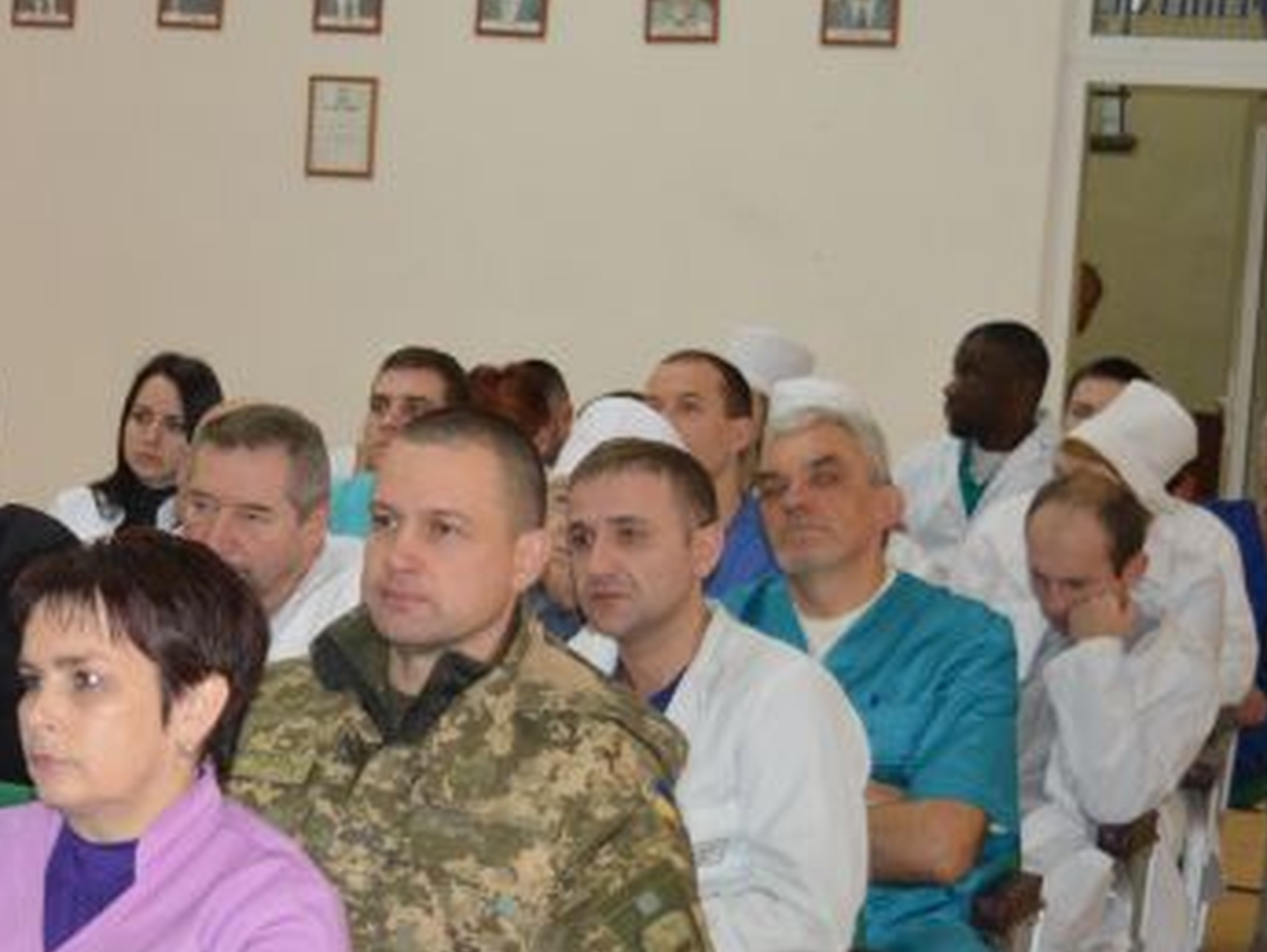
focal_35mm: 91
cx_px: 132
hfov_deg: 21.1
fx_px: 3334
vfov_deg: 16.2
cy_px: 493
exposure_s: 1/60
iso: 1600
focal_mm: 29
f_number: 4.2
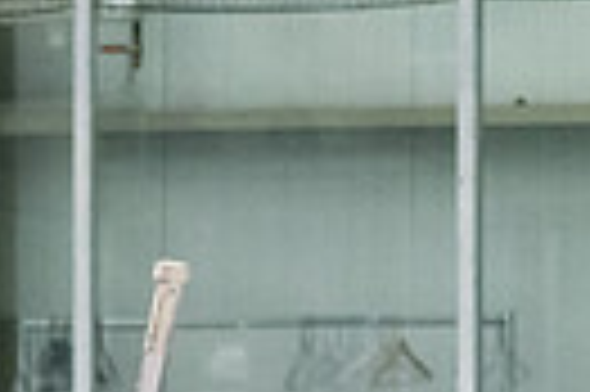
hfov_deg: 4.3
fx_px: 7660
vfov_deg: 2.9
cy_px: 706
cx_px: -1044
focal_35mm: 468
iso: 3200
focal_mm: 70
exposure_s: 1/800
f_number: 2.8
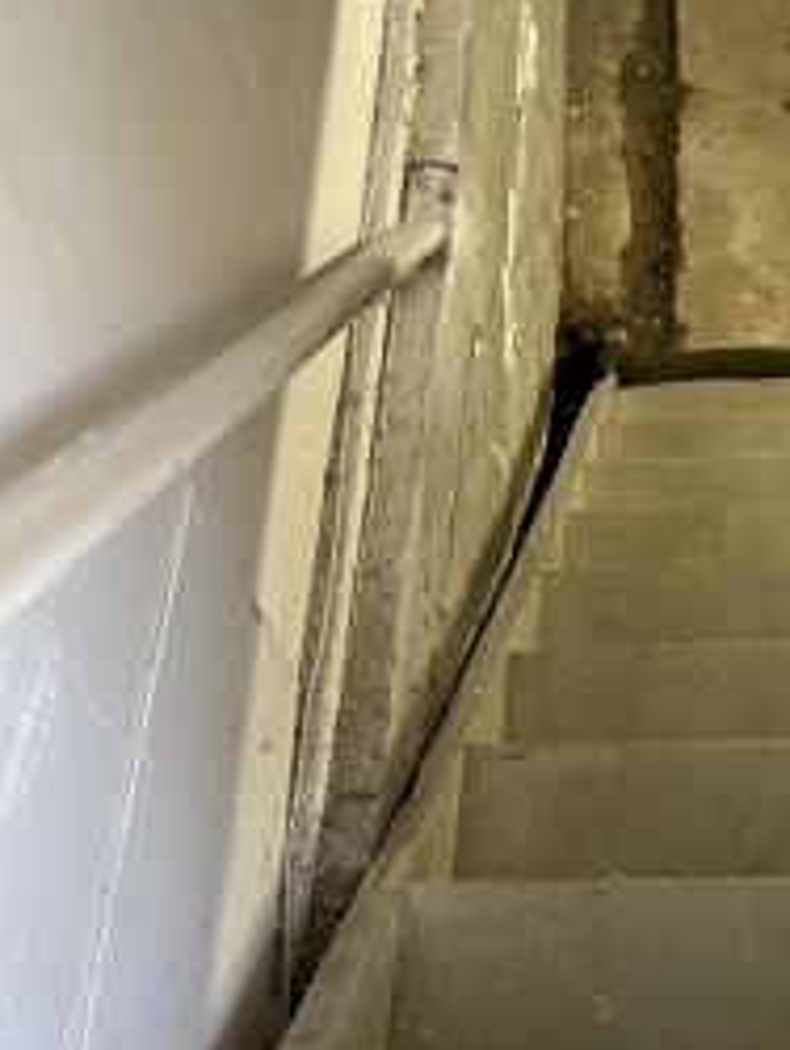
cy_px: 279
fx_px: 1944
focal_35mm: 64
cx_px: 702
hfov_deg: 22.4
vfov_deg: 29.8
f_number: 1.78
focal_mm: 6.76
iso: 800
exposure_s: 1/47
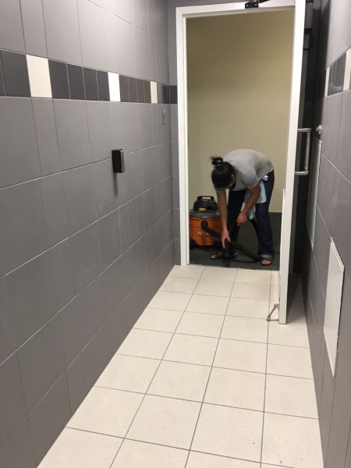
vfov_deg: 61.7
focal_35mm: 29
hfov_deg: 48.2
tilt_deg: -14.9
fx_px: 392
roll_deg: +0.6
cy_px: 234
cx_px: 176
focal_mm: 4.15
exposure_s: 1/15
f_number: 2.2
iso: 50
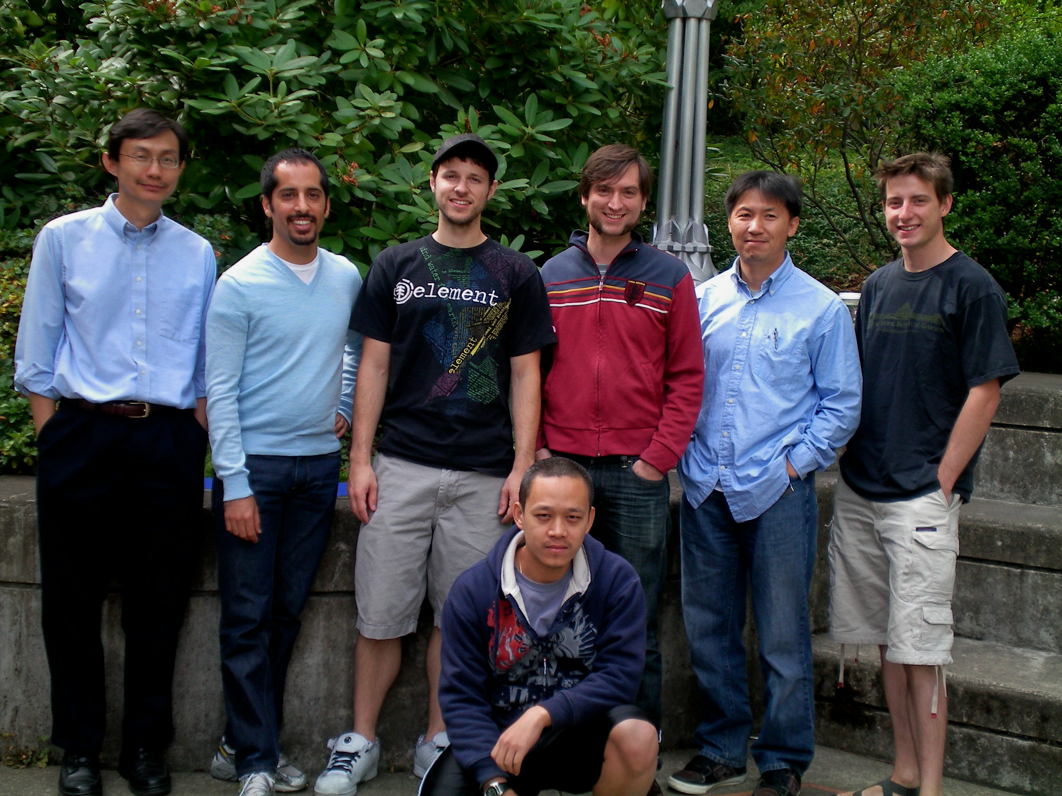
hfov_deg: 34.3
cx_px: 531
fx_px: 1718
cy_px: 398
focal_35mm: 56
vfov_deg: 26.1
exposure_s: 1/100
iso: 64
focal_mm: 9.3
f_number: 3.9
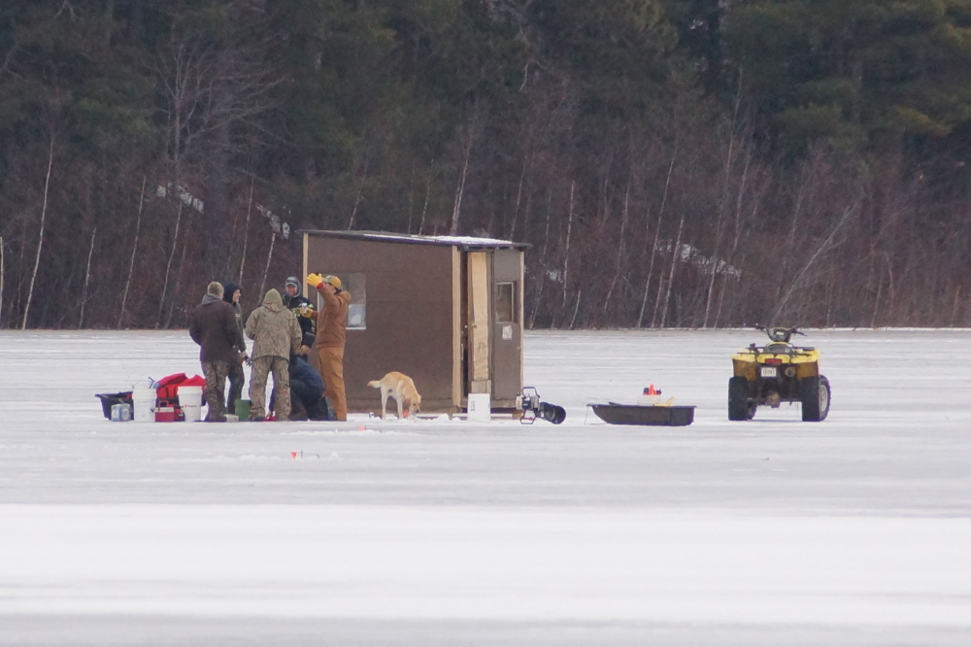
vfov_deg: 3.7
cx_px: 486
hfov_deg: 5.5
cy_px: 324
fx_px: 10111
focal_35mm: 375
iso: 1000
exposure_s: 1/400
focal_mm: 250
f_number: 6.3
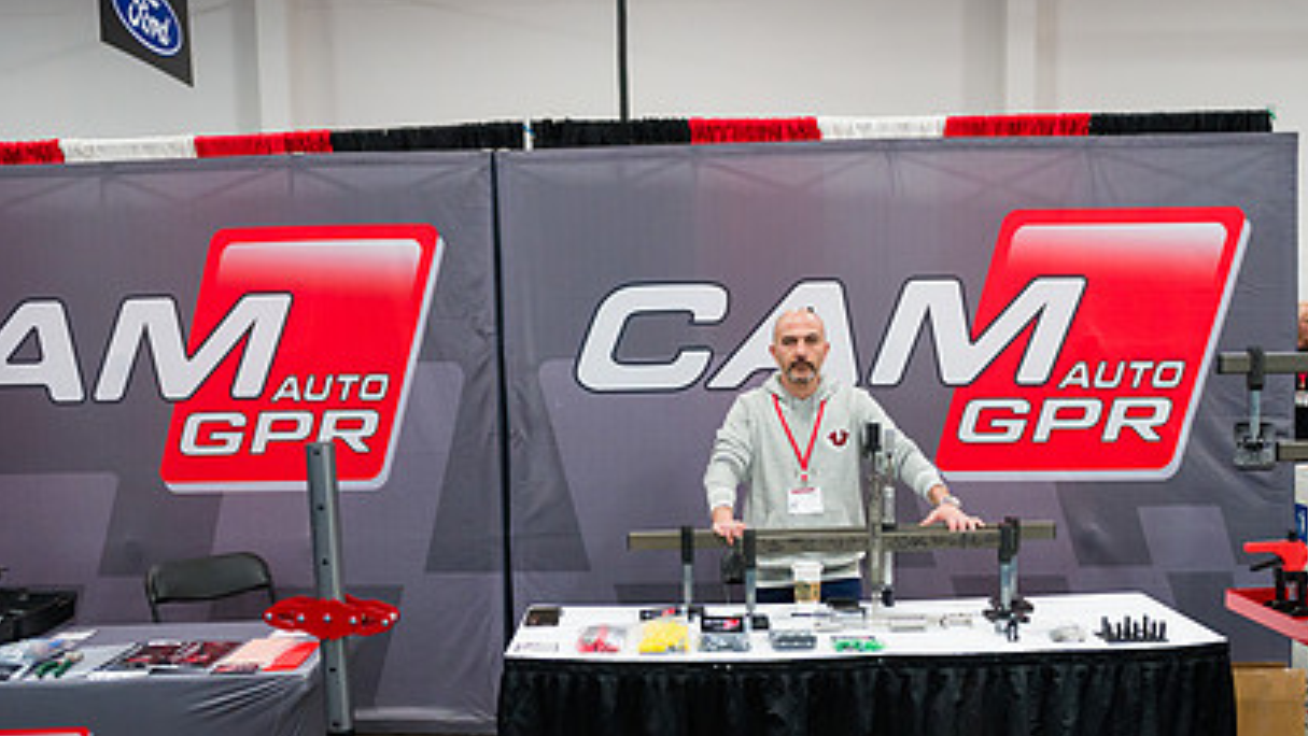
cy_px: 484
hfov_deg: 55.3
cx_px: 675
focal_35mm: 36
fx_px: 1249
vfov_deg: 32.6
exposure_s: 1/400
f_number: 3.2
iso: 3200
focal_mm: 24
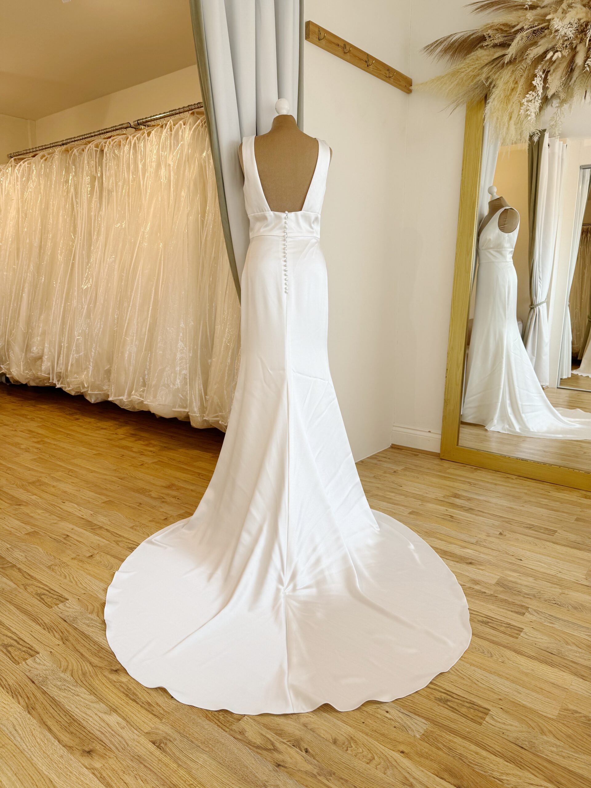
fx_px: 546
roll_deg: -0.3
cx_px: 296
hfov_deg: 56.8
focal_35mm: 24
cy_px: 394
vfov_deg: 71.6
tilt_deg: -12.4
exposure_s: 1/121
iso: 50
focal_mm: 6.76
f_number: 1.78
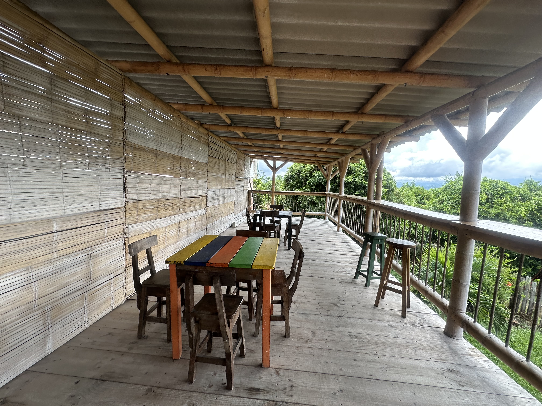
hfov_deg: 102.1
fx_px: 219
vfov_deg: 85.7
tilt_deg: -2.1
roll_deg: +0.2
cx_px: 271
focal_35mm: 14
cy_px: 203
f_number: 2.2
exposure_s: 1/203
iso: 40
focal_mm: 2.22
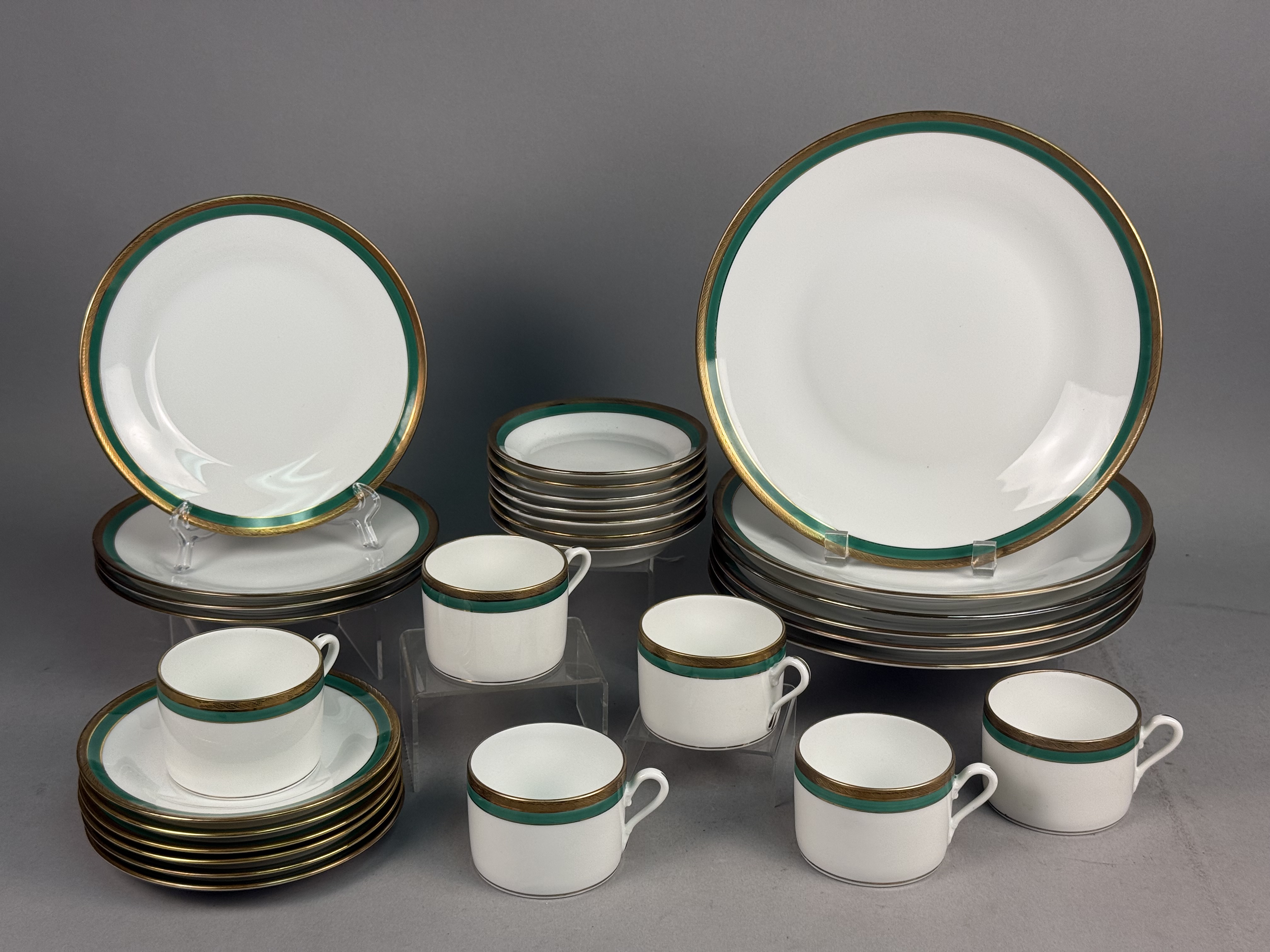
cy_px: 476
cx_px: 635
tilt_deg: -21.4
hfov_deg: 39.7
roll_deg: -0.8
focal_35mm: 48
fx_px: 1761
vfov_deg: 30.3
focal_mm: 6.76
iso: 50
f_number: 1.78
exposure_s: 1/124
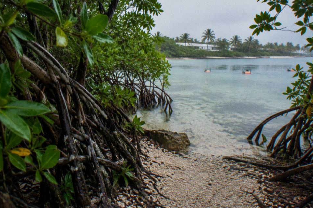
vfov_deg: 26.5
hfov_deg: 38.9
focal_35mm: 51
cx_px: 154
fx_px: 443
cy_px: 108
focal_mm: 49
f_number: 5.6
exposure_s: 1/500
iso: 640
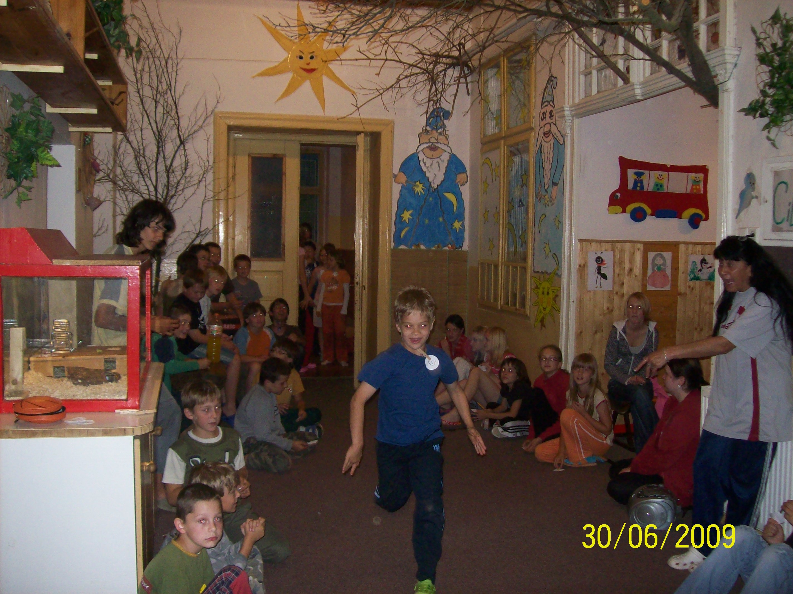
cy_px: 297
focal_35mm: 36
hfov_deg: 51.4
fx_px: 824
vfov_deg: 39.6
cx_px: 396
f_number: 2.7
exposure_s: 1/64
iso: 200
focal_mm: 6
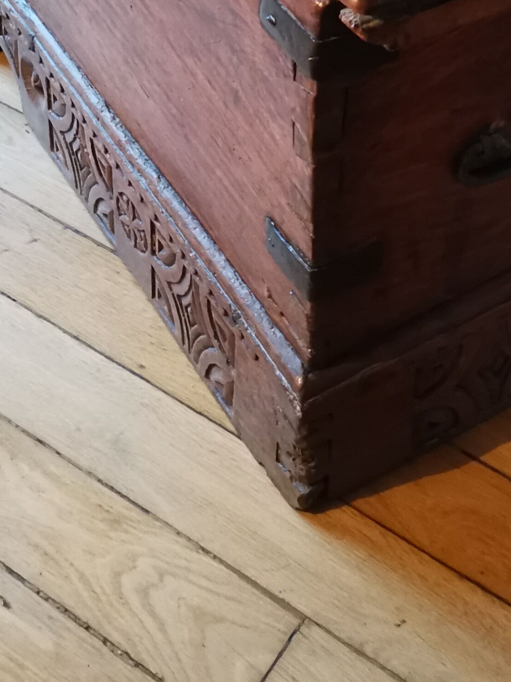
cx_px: 271
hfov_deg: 21.0
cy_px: -120
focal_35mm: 70
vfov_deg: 25.2
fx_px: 1378
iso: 800
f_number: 1.8
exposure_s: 1/25
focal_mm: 4.75
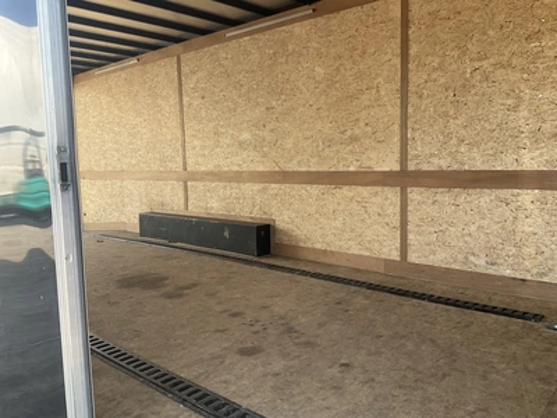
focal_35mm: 29
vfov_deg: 48.2
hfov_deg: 61.7
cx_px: 278
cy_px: 209
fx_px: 467
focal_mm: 3
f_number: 1.8
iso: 20
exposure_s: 1/135
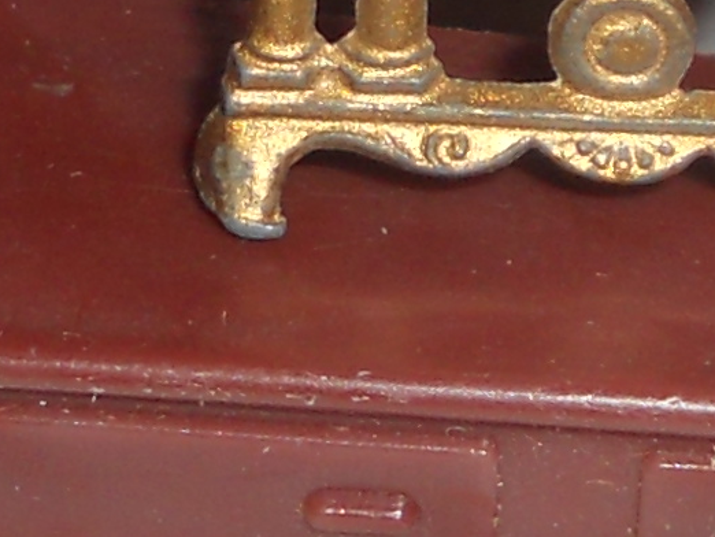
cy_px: -197
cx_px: 292
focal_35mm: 245
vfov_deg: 6.0
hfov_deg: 8.1
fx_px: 5063
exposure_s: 1/25
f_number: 8.8
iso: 80
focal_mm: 5.8
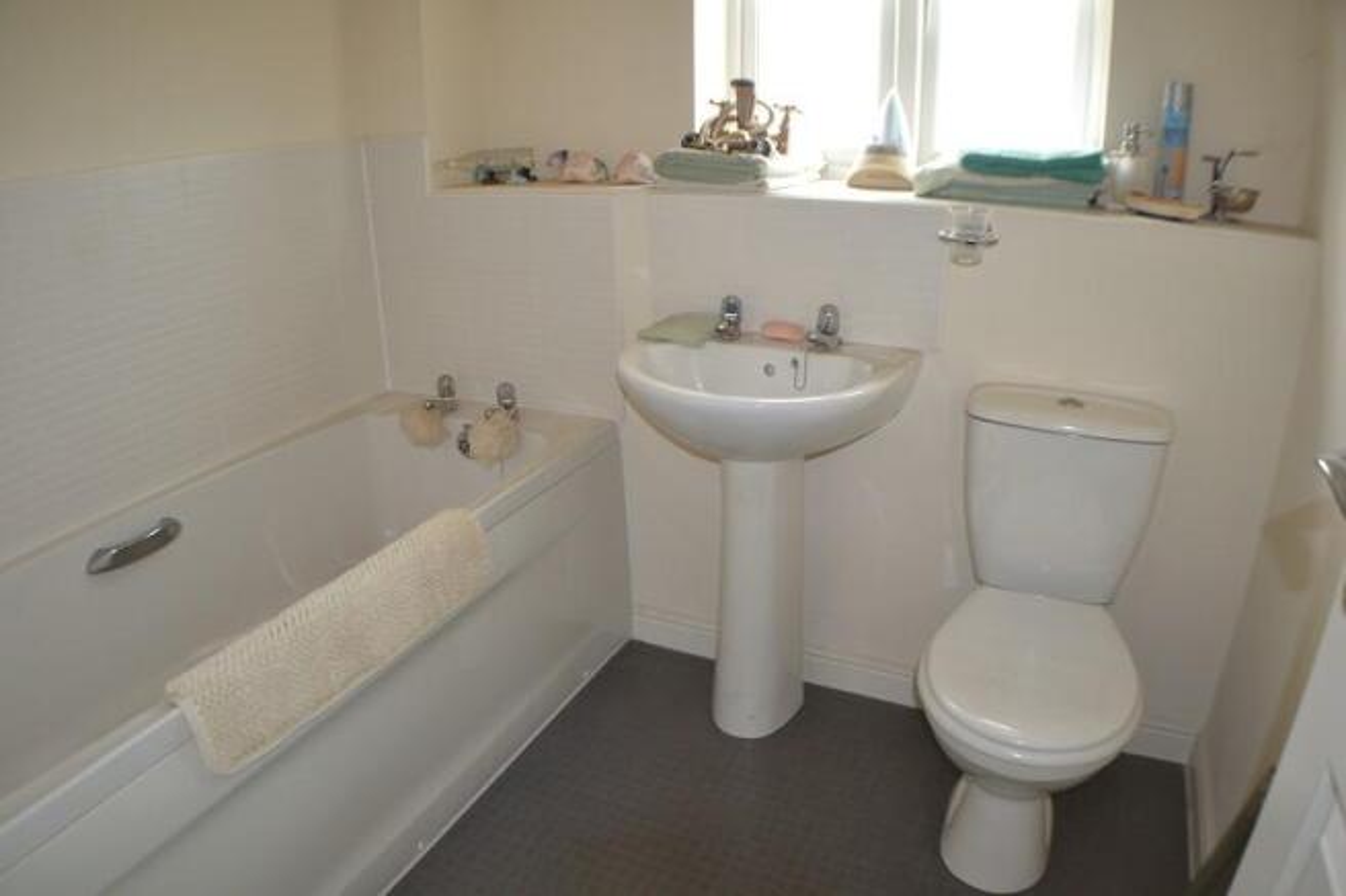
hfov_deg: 57.2
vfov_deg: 39.9
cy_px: 448
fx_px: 1233
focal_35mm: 33
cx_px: 673
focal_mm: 22
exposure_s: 1/80
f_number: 3.8
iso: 400
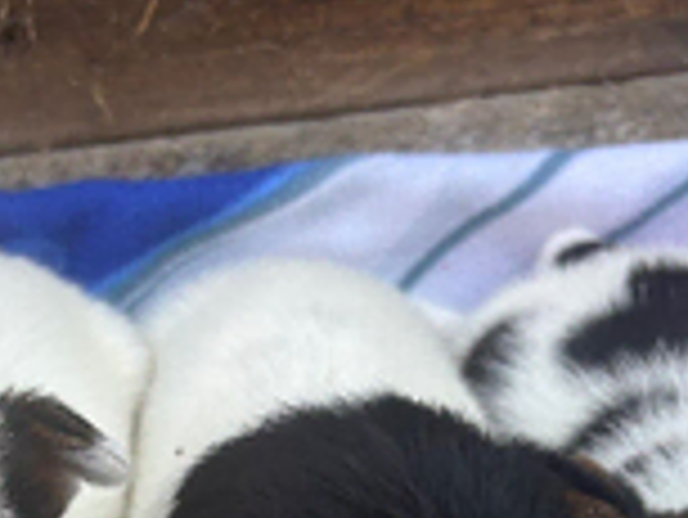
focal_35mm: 80
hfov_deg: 23.8
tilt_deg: -38.2
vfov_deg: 16.9
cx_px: 79
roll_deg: +4.4
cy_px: 754
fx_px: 1591
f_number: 1.6
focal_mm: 5.96
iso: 50
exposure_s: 1/339
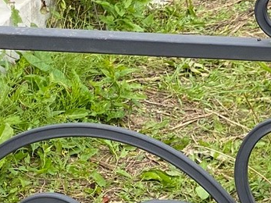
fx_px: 1690
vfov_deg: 6.8
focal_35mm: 216
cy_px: 220
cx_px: 559
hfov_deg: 8.6
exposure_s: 1/615
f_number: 2
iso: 20
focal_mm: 6
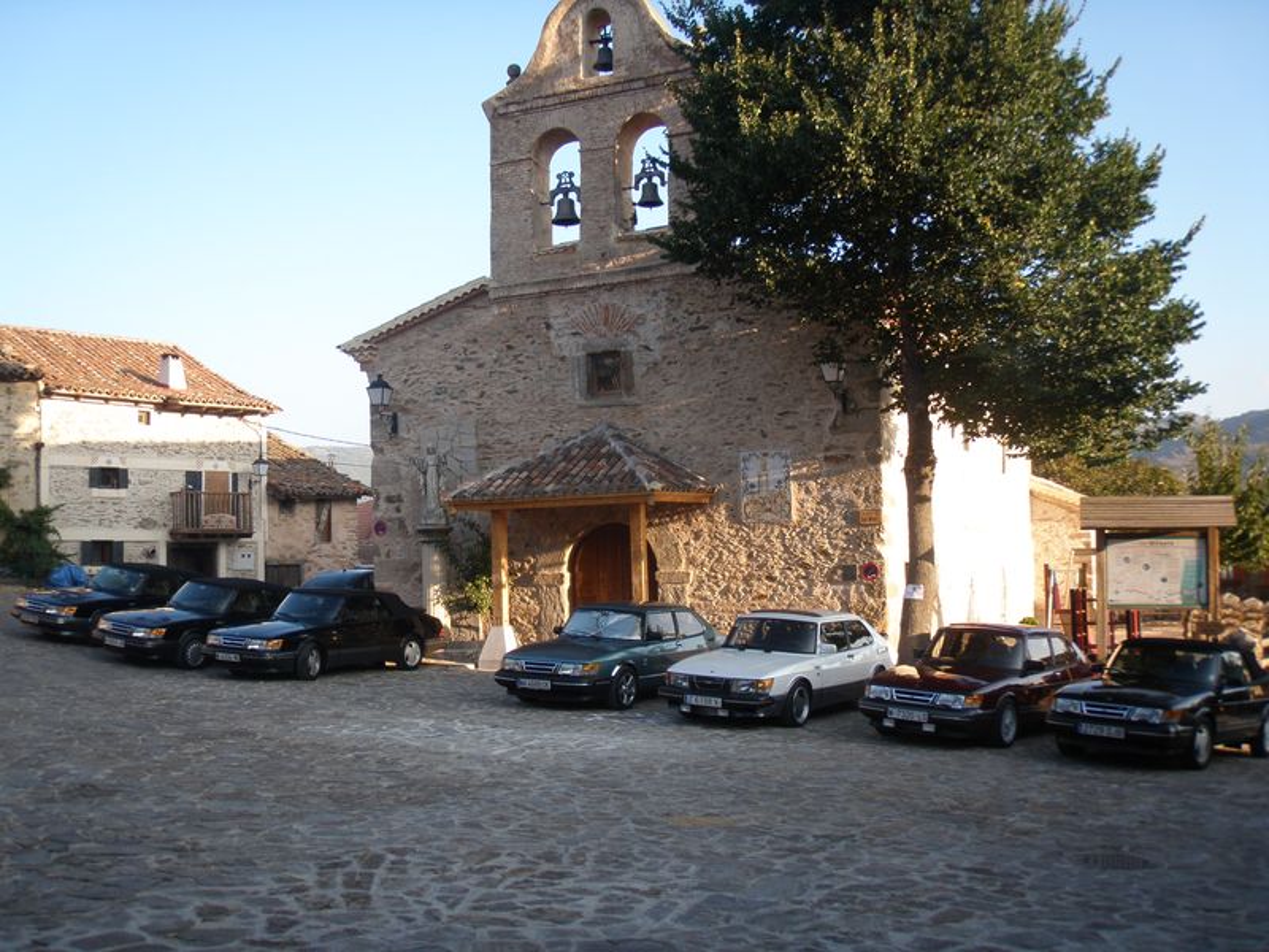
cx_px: 634
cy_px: 476
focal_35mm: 38
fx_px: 1393
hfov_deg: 49.0
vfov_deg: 37.7
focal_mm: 6.7
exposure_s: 1/100
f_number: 3.5
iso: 50
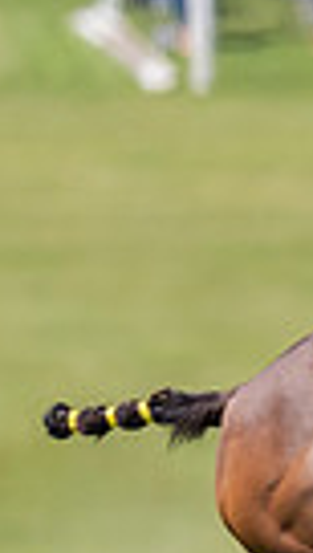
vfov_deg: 0.6
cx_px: 1263
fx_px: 56849
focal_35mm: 3872
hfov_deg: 0.3
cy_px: 618
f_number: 4
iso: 320
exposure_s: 1/2000
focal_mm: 500
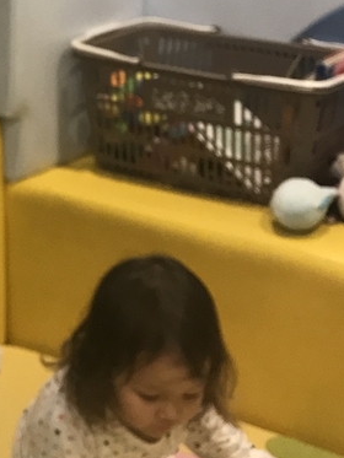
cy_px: -44
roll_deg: -0.1
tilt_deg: -5.5
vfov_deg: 20.7
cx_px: -199
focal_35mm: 90
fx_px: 1192
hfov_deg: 15.0
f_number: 1.8
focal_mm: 3.99
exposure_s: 1/30
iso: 80
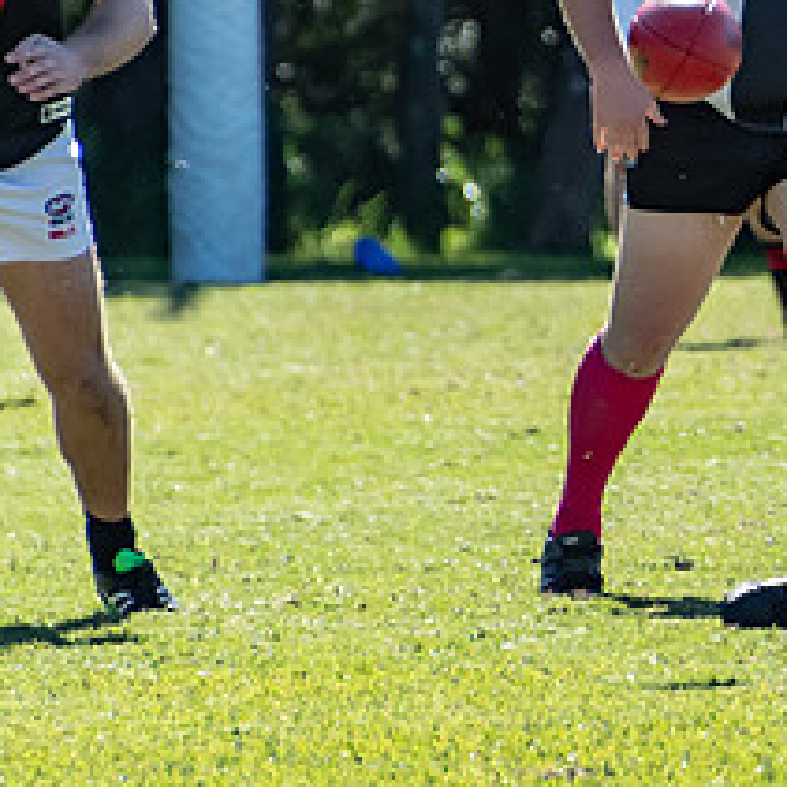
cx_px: 1061
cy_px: 246
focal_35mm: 1444
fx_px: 37142
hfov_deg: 1.2
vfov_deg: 1.2
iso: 800
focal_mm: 370
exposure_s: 1/2500
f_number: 7.1
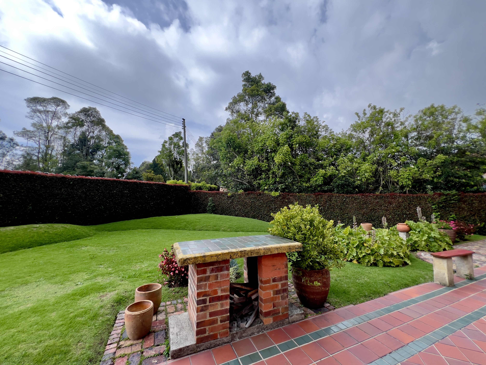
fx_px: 183
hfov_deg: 106.2
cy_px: 182
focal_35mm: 13
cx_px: 243
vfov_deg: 89.9
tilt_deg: +4.5
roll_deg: -0.6
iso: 32
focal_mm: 1.57
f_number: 1.8
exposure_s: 1/405
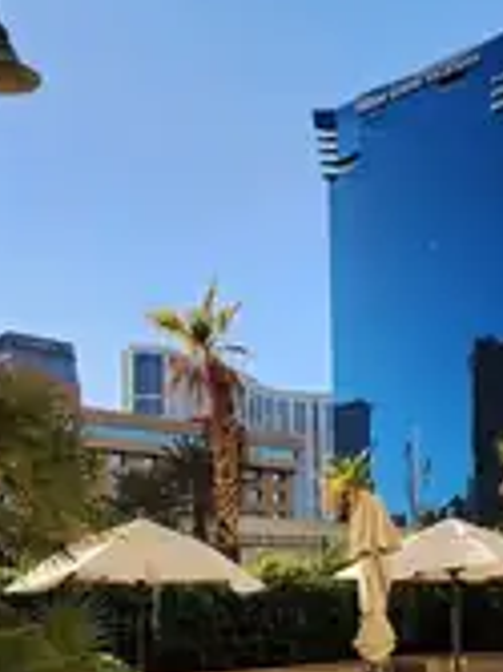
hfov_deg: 24.9
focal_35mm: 55
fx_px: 1067
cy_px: 511
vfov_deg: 34.2
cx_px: 539
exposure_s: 1/541
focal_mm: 6.4
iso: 12
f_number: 1.8
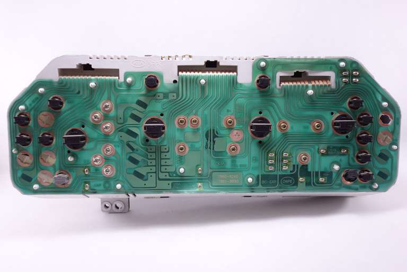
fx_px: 362
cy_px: 136
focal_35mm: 32
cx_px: 204
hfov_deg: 58.7
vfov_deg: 41.1
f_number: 2.2
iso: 125
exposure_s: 1/50
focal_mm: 11.75
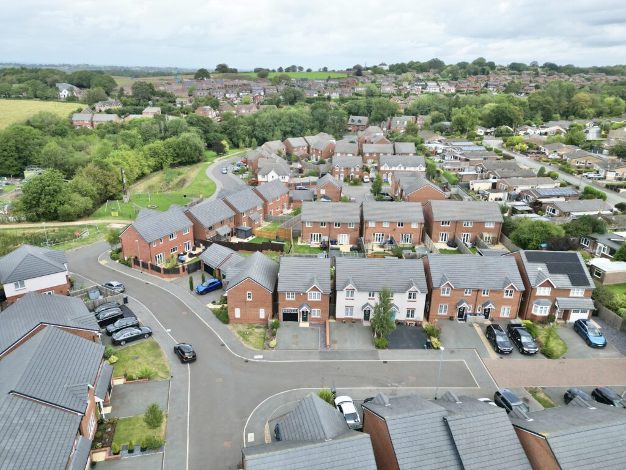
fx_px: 434
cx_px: 313
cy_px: 235
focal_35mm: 24
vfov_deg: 56.8
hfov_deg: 71.6
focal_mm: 6.72
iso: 200
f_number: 1.7
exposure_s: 1/1600
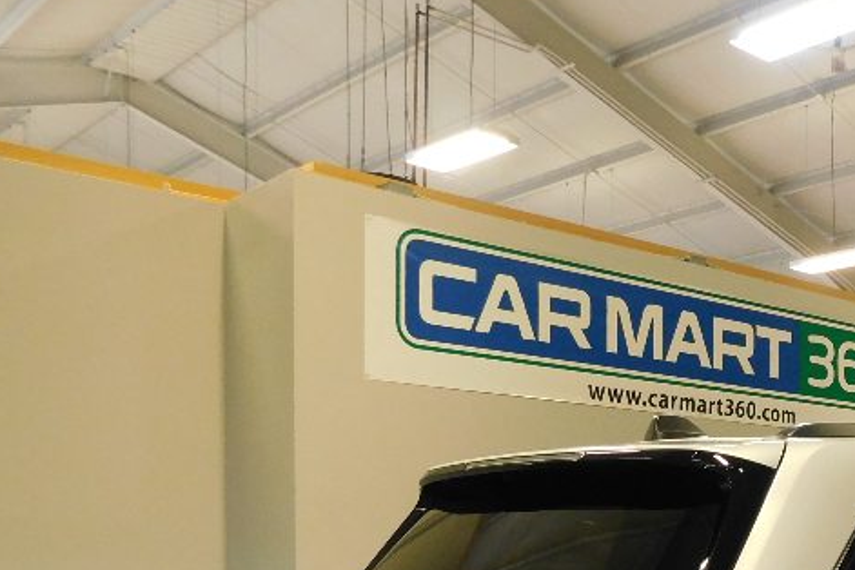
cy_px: 619
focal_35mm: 52
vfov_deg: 24.4
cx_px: 837
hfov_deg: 35.0
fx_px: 1235
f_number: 3
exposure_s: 1/30
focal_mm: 4
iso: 320
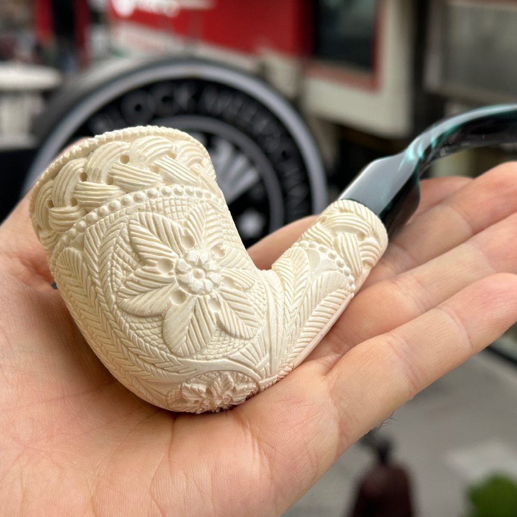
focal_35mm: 57
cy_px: 260
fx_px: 963
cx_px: 309
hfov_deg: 30.0
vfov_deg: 30.0
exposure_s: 1/340
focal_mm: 6.86
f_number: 1.78
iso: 64
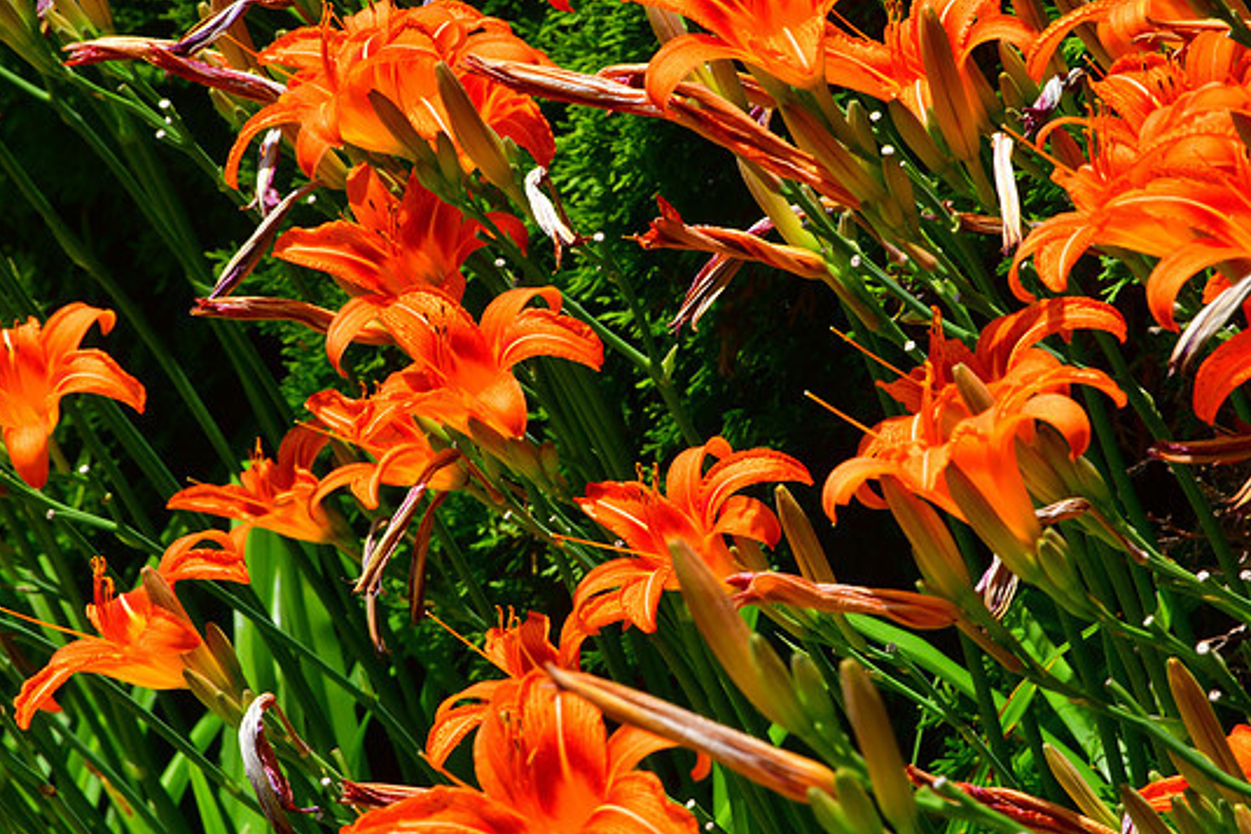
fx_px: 11296
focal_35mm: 325
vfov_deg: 4.2
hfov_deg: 6.3
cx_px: 629
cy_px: 410
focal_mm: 200
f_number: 25
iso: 400
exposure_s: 1/100
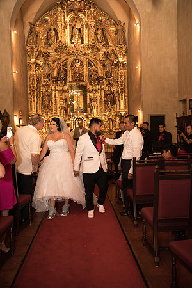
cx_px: 96
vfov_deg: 58.7
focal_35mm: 32
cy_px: 144
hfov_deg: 41.1
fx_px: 256
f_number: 2.8
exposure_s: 1/80
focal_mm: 32
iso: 4000
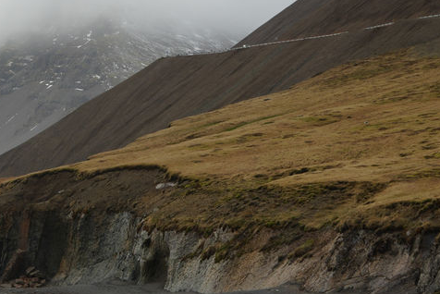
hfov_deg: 12.0
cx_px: -73
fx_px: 2055
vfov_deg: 8.2
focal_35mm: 168
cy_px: 53
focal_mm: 50
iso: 100
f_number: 11
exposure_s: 1/200
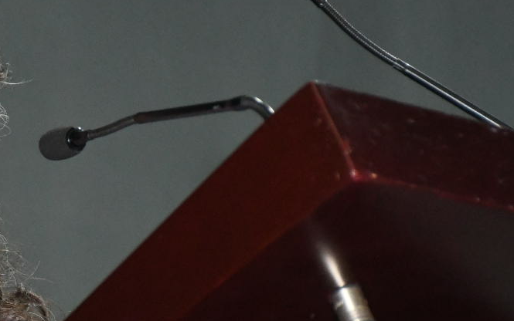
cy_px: 240
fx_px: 3895
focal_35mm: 278
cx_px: -57
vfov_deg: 4.7
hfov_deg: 7.5
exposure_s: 1/125
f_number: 5.6
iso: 6400
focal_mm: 75
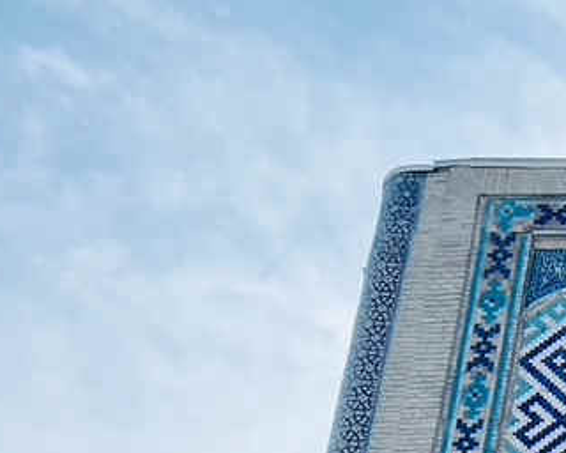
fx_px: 2127
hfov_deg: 12.6
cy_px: 862
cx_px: 1249
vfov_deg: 11.2
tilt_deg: +24.0
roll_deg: +1.1
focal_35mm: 127
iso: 32
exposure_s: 1/2571
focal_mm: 4.25
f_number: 1.8
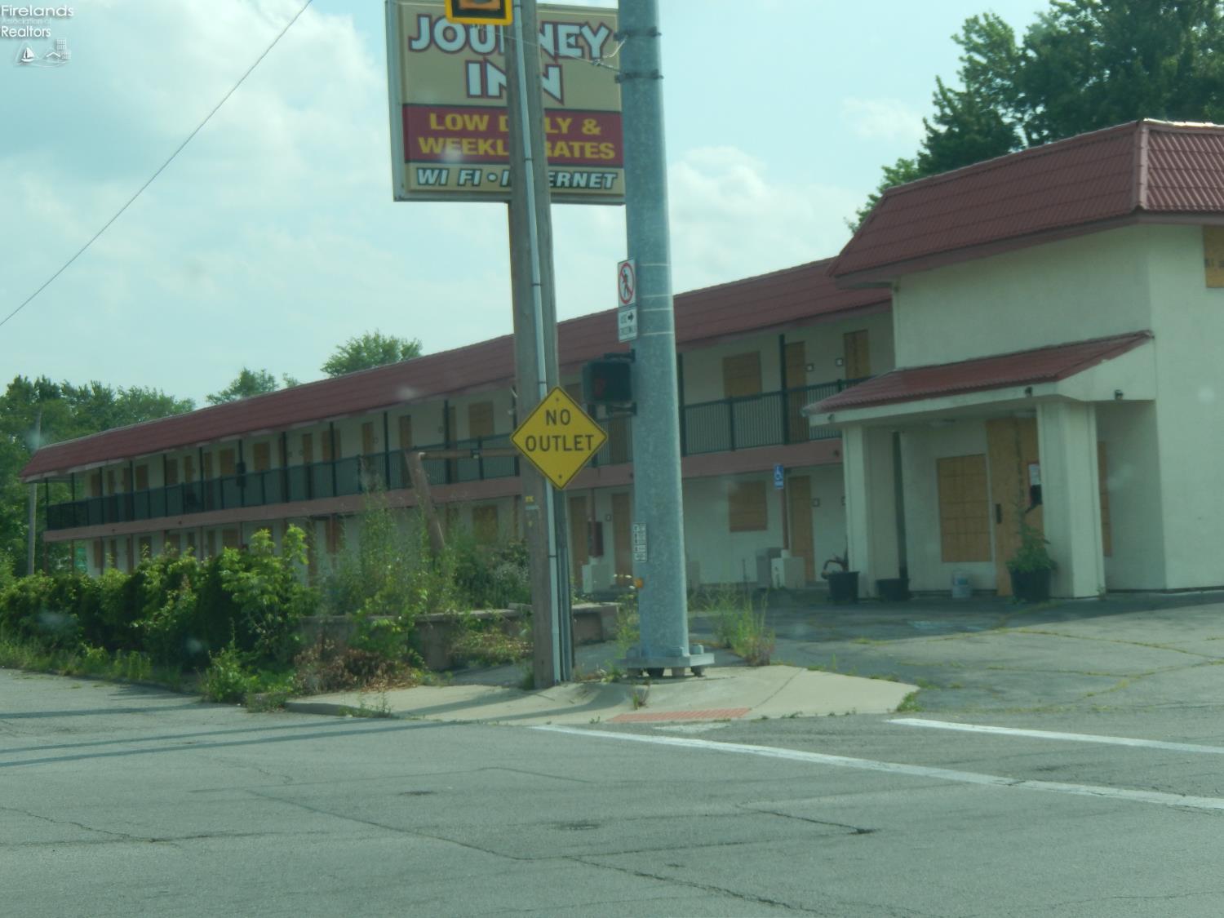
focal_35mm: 67
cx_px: 612
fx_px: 2369
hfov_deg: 29.0
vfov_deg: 21.9
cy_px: 459
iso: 125
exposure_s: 1/800
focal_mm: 12
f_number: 4.8
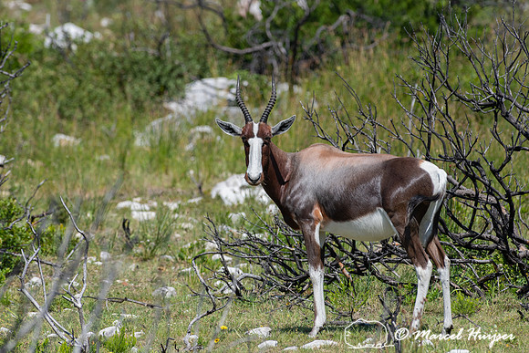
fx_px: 8818
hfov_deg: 3.4
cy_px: 176
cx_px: 264
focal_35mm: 600
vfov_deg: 2.3
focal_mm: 600
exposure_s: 1/1000
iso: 500
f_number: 10
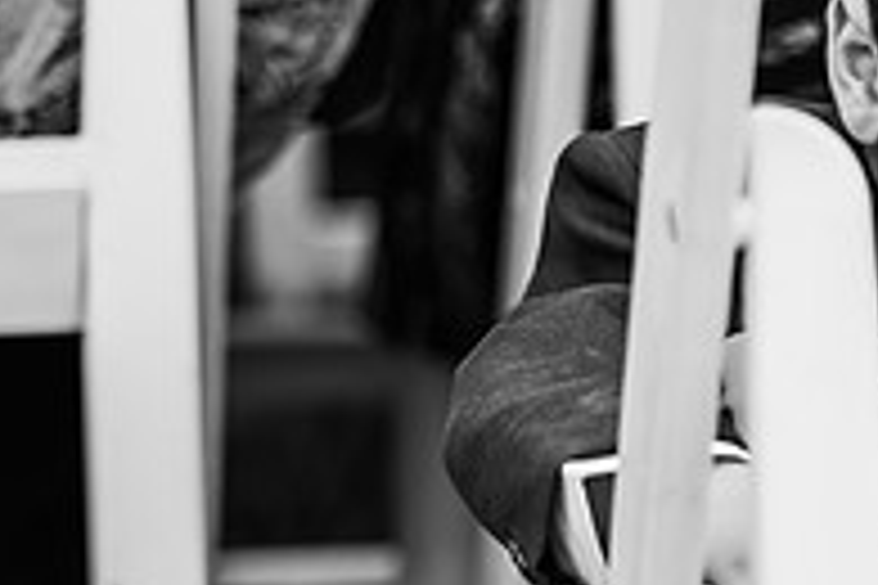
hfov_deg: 6.9
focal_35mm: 297
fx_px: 7243
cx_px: 1067
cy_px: 464
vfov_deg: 4.6
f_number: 2.8
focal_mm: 100
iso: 400
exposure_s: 1/1000
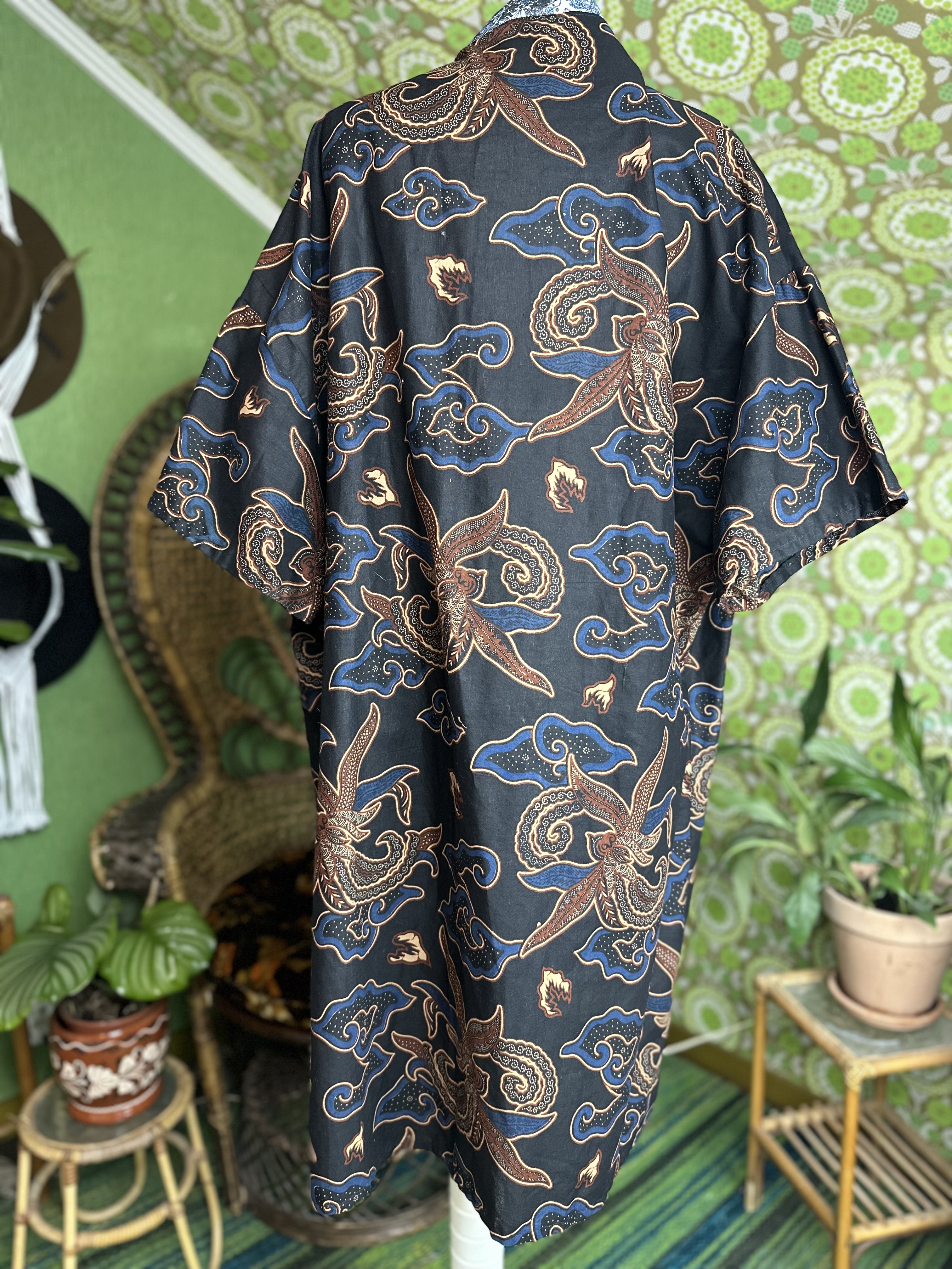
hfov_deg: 56.8
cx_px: 476
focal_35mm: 24
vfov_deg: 71.6
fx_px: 880
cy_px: 634
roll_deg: +0.2
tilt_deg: -8.6
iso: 500
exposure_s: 1/50
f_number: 1.78
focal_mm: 6.86
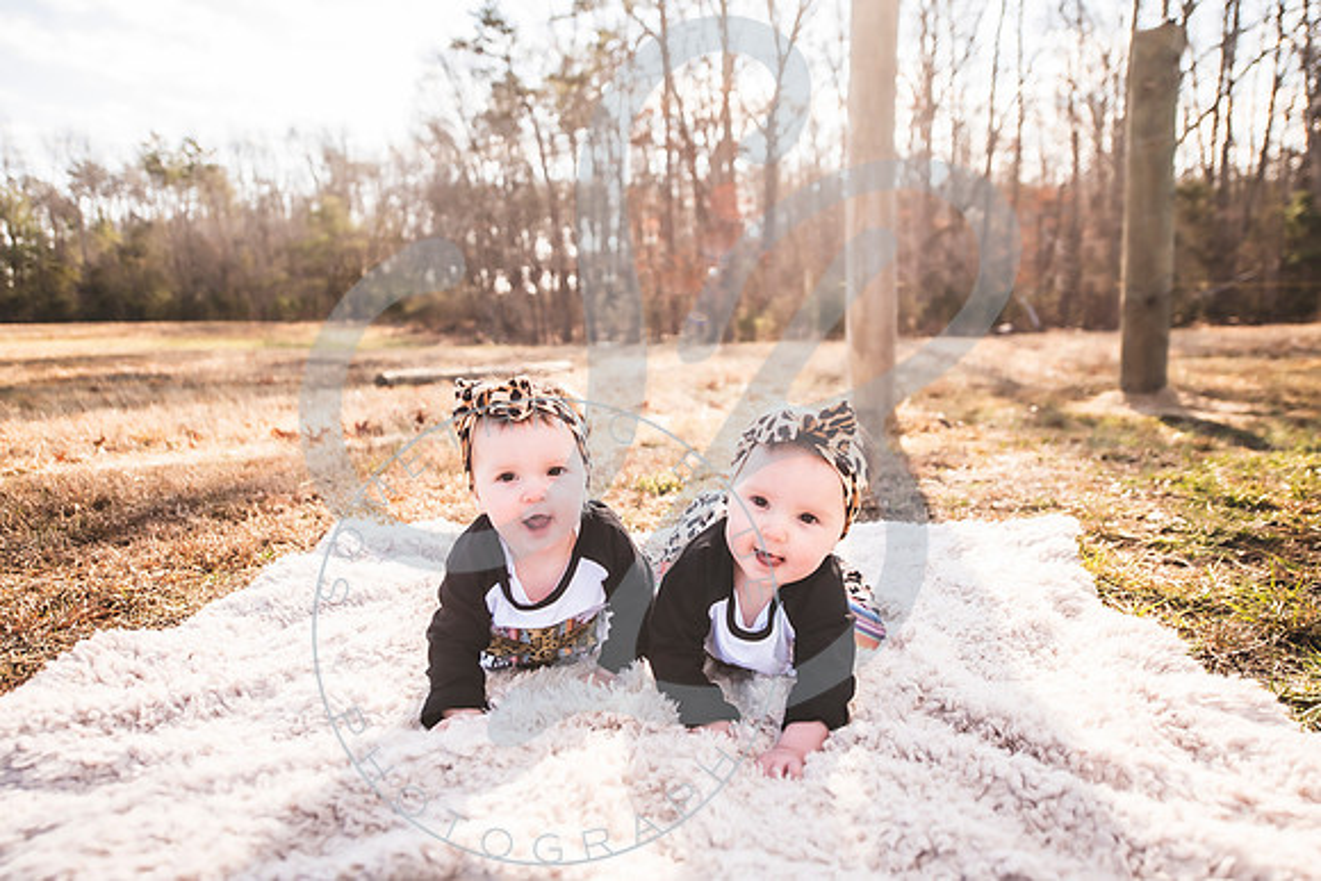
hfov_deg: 72.9
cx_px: 660
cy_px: 440
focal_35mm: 24
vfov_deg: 52.5
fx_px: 894
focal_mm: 24
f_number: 2.8
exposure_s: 1/500
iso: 100
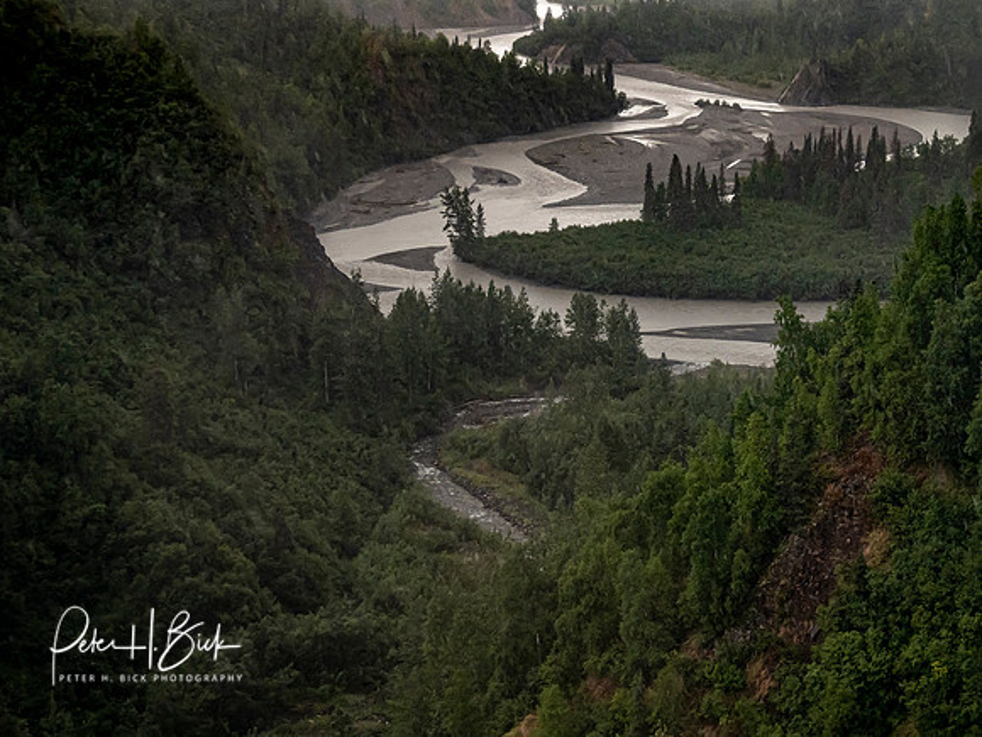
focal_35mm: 62
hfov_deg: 31.0
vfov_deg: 23.5
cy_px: 452
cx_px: 598
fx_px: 1766
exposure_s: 1/500
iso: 400
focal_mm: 25
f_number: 4
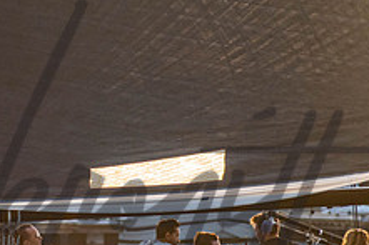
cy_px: 189
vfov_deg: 1.2
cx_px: 104
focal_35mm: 1183
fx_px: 12116
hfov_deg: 1.7
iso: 800
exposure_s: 1/500
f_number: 6.3
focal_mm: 300
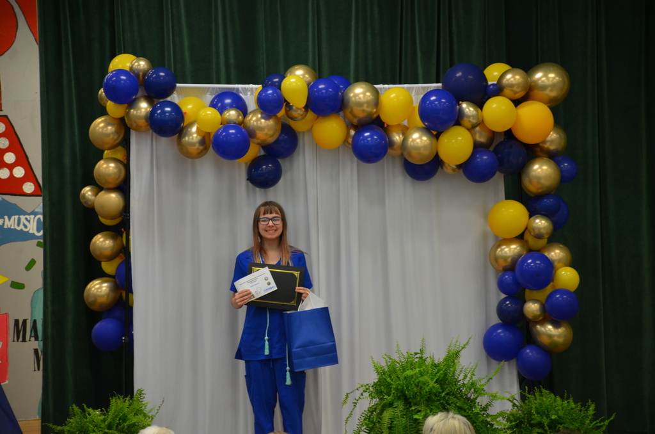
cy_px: 217
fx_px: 2723
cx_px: 328
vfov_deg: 9.1
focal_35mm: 150
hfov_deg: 13.7
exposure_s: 1/30
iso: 800
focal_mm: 100
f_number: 5.6
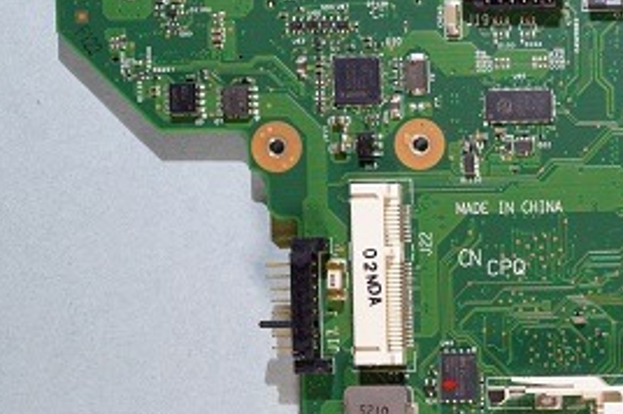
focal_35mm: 109
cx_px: 783
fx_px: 1884
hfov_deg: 17.7
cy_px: 400
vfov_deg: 12.4
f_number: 8
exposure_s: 1/5
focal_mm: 26
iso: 100
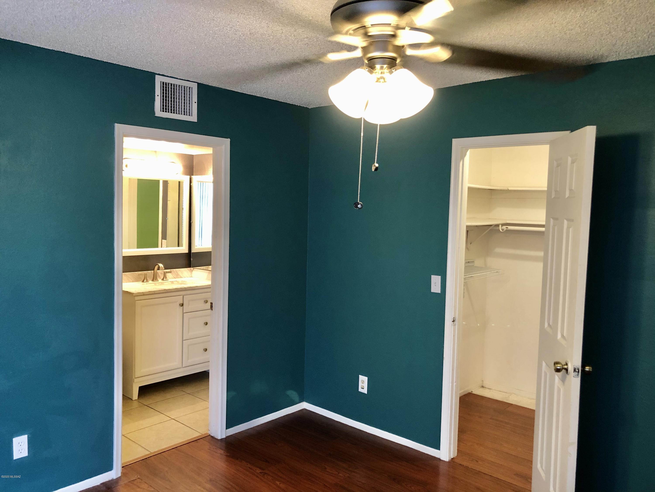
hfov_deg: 63.4
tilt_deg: -5.4
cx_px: 328
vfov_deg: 49.7
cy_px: 246
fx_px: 530
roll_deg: -1.3
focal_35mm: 28
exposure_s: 1/15
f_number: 1.8
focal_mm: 3.99
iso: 64
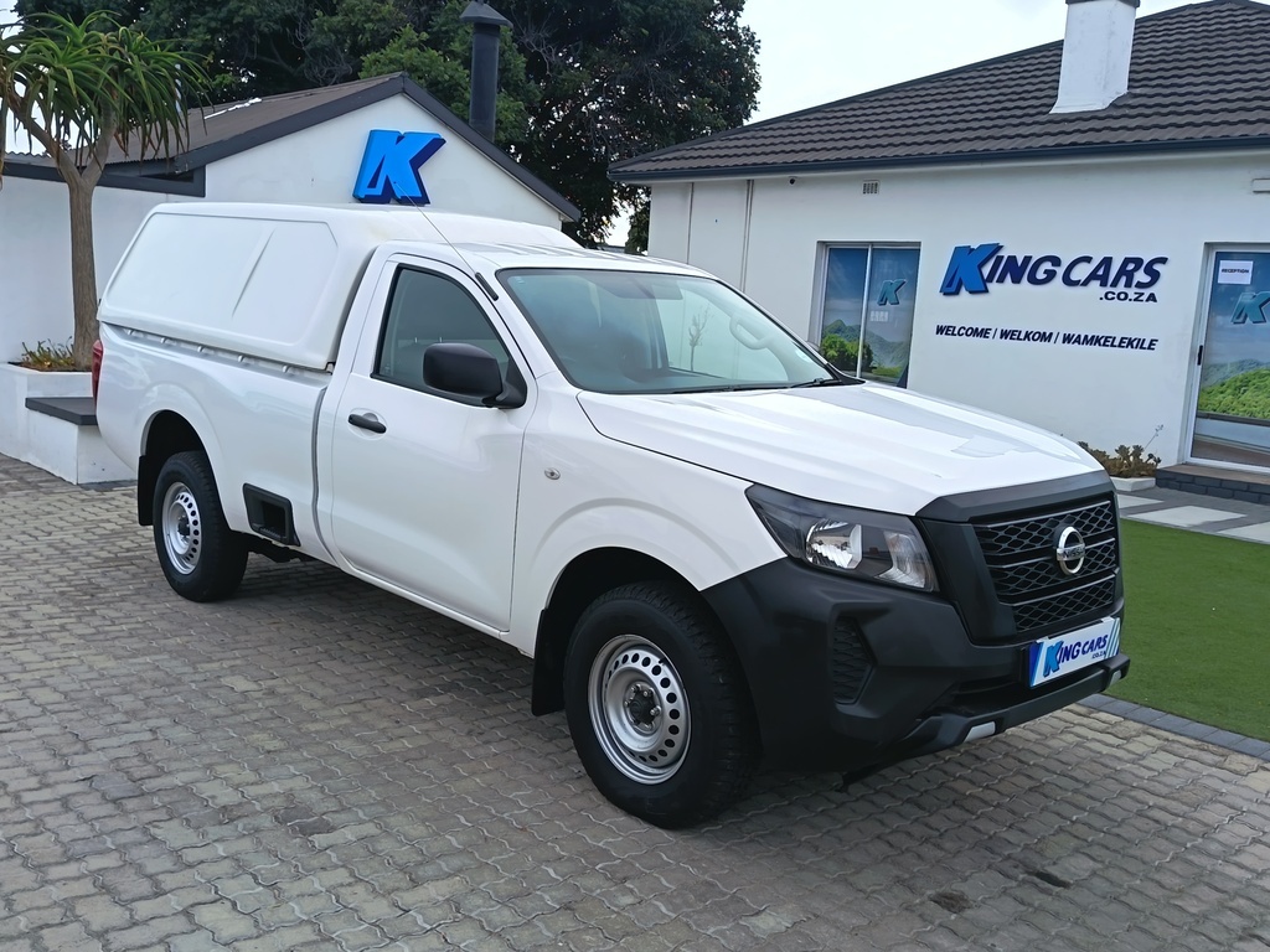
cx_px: 635
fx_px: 1211
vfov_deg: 42.9
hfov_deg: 55.4
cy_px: 476
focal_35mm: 33
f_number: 1.75
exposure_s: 1/609
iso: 100
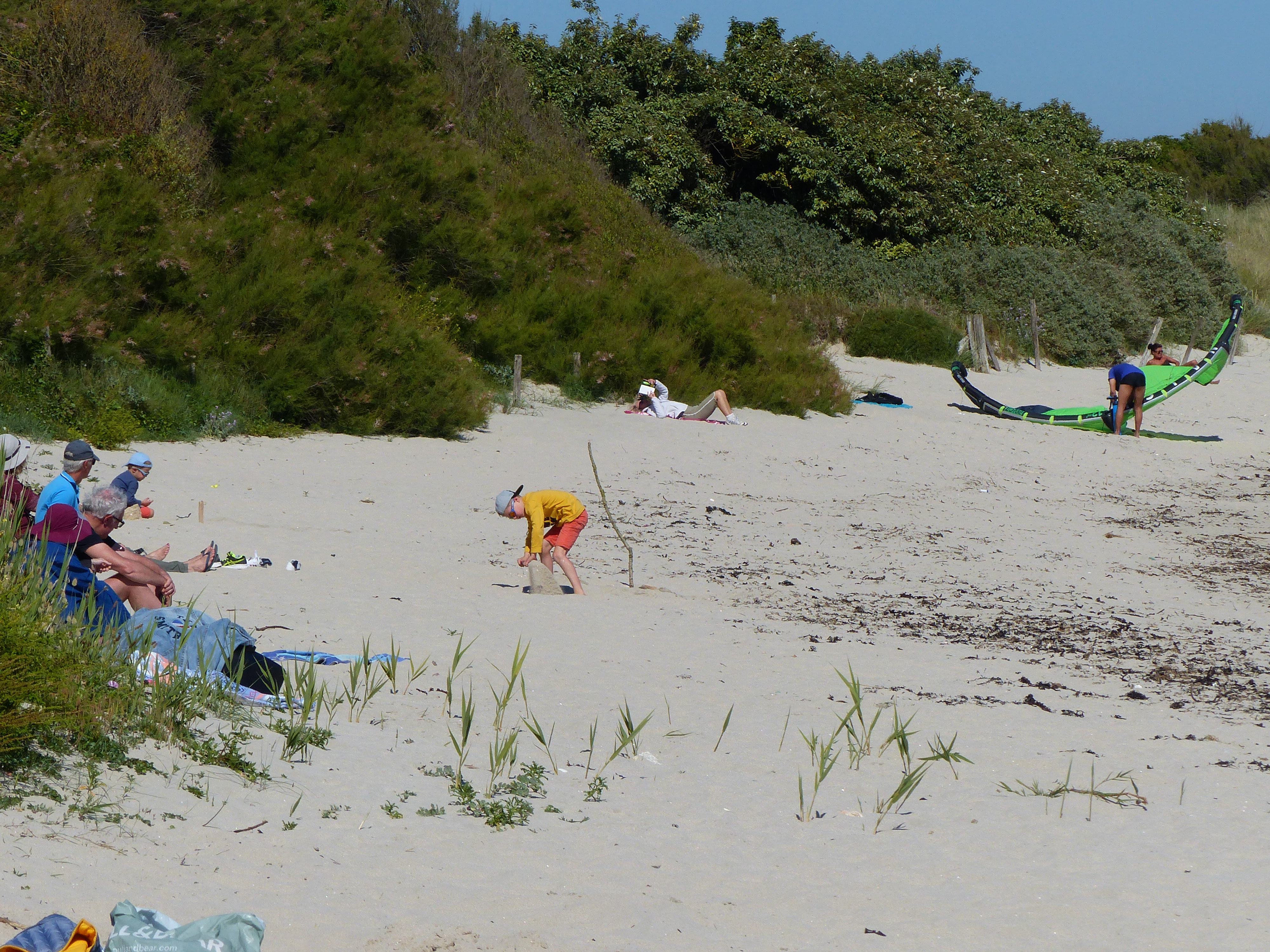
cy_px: 476
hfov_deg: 9.5
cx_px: 635
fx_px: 7631
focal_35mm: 208
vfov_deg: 7.1
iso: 100
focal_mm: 34
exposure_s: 1/1600
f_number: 5
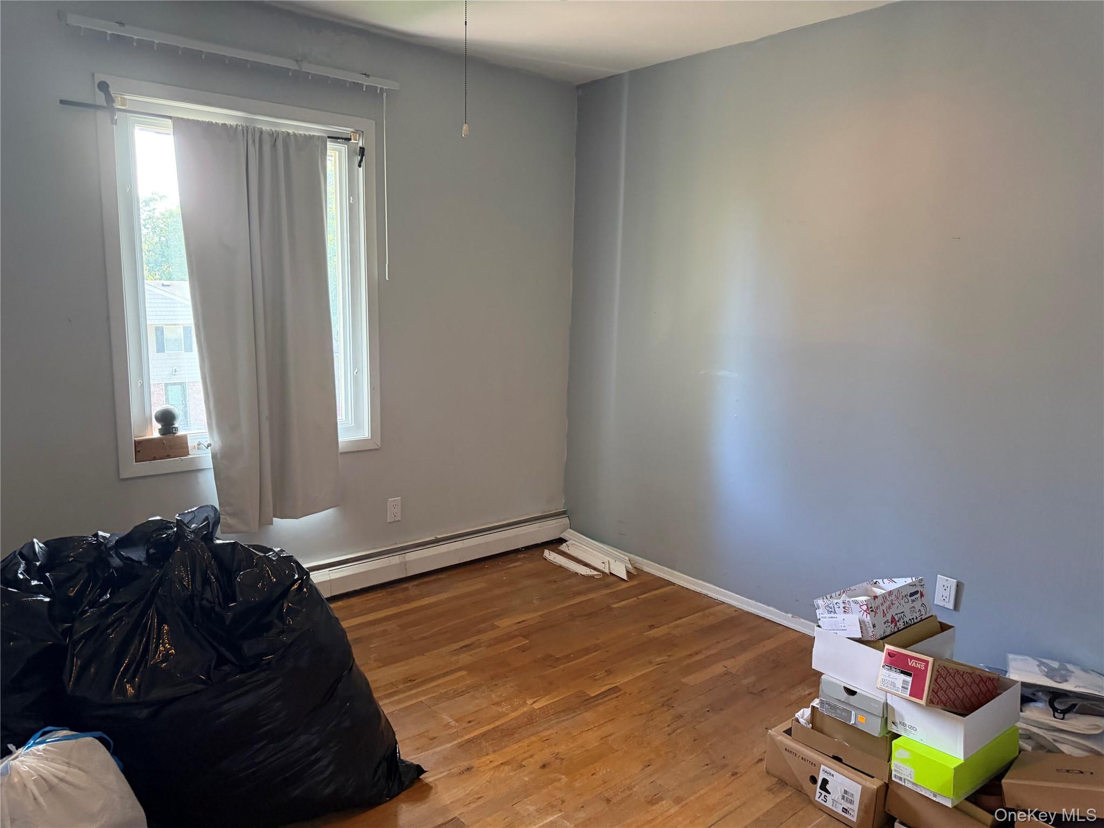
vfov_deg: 56.8
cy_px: 414
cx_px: 552
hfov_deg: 71.6
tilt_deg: -9.3
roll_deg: -0.2
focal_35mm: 24
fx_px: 765
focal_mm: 6.76
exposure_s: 1/60
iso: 400
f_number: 1.78
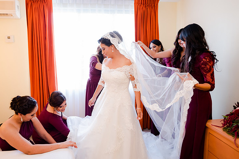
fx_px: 167
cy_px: 70
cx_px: 104
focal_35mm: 25
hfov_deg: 71.0
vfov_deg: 51.0
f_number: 2.8
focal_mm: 22
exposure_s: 1/80
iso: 1600
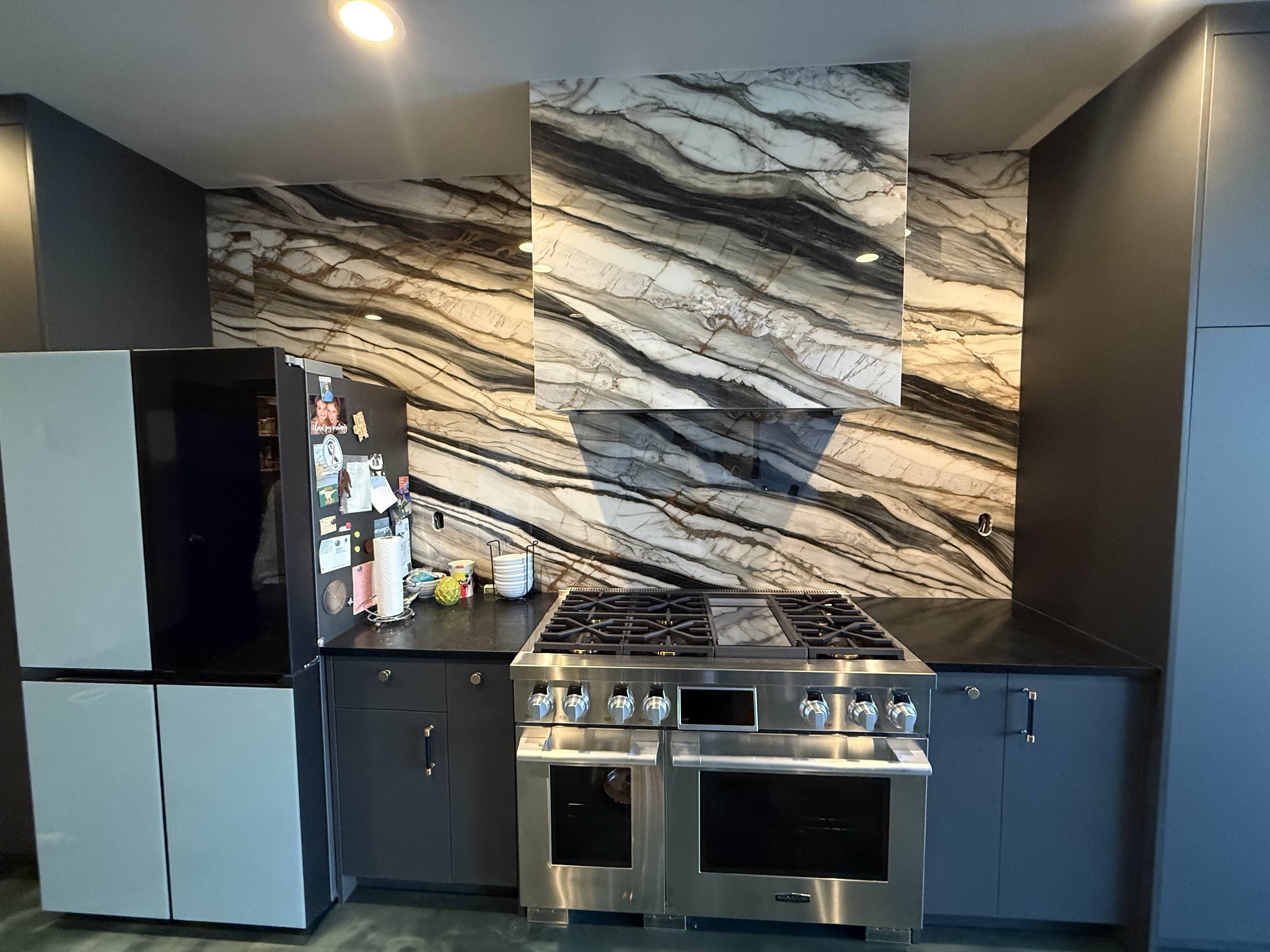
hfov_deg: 102.1
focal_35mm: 14
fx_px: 514
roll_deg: -0.1
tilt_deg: -4.0
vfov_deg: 85.7
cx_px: 635
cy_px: 476
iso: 640
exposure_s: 1/60
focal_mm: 2.22
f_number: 2.2
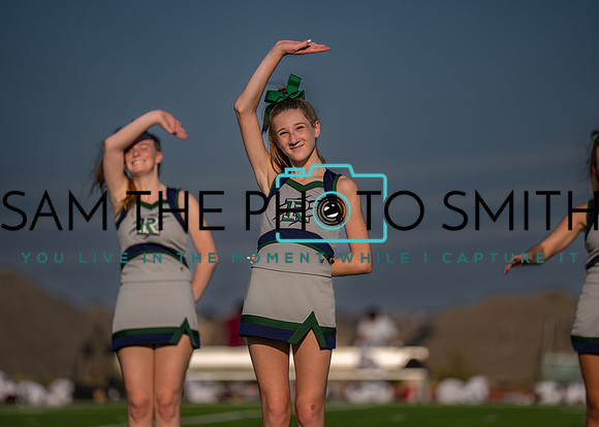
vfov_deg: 6.7
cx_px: 312
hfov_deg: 9.4
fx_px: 3629
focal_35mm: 213
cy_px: 208
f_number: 2.8
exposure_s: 1/5000
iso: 100
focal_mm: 197
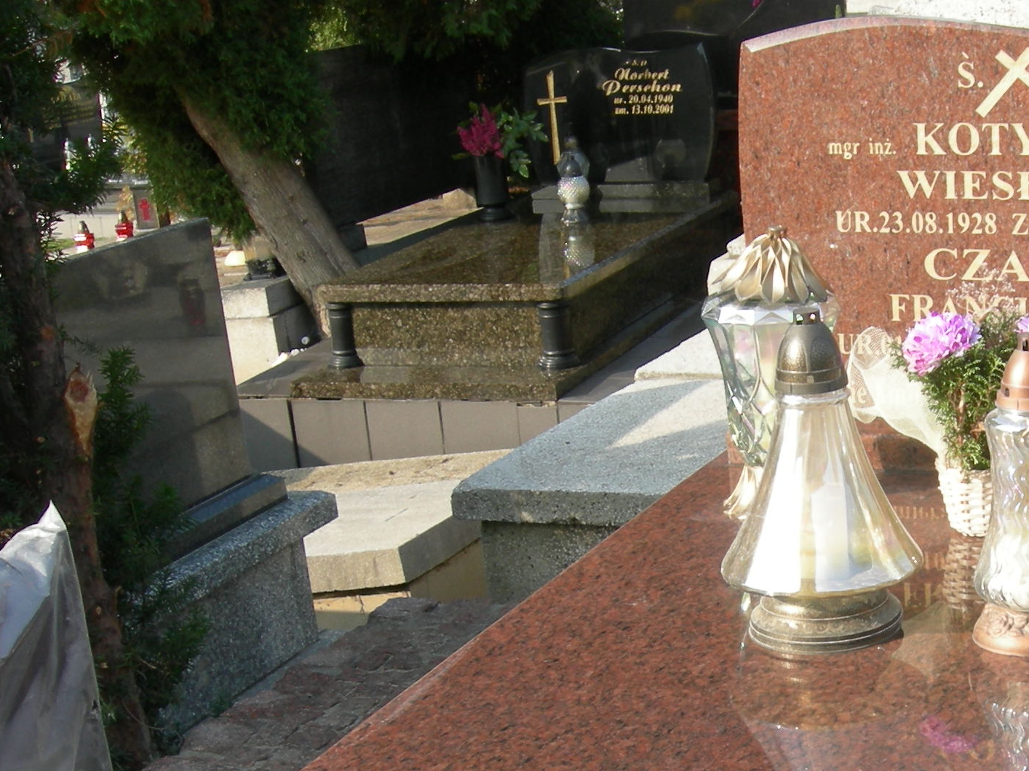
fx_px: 1962
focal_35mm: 66
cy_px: 608
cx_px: 923
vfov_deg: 22.0
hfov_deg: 28.3
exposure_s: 1/155
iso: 64
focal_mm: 7.5
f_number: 4.8
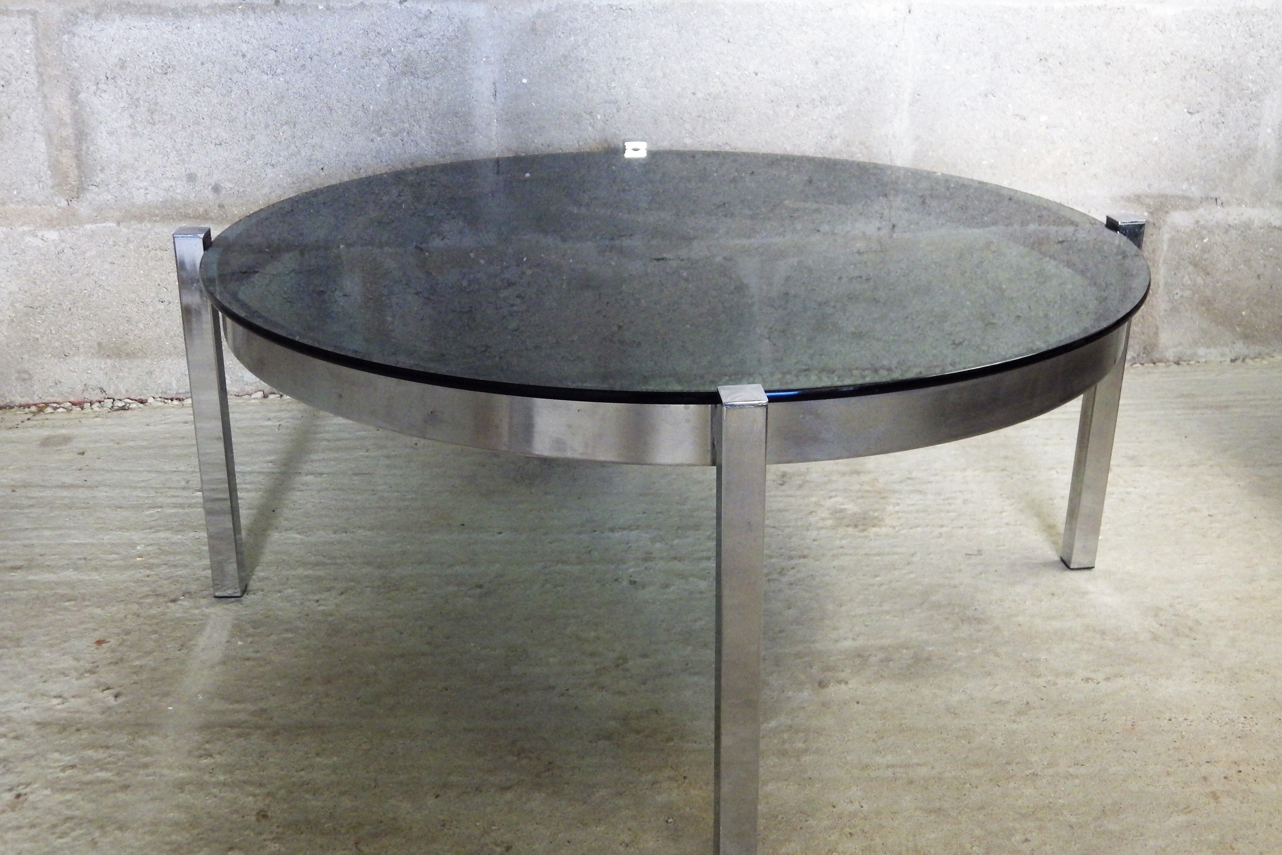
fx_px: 1282
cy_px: 449
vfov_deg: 36.9
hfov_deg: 53.1
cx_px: 643
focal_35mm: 36
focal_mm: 6.2
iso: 500
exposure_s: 1/50
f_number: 3.4
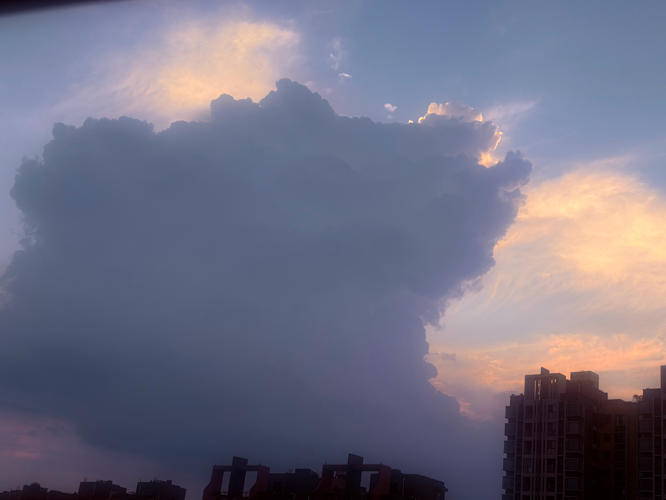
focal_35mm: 48
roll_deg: -7.0
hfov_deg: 39.7
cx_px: 333
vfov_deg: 30.3
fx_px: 924
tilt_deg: +20.1
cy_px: 250
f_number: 1.78
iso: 64
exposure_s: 1/657
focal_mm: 6.76
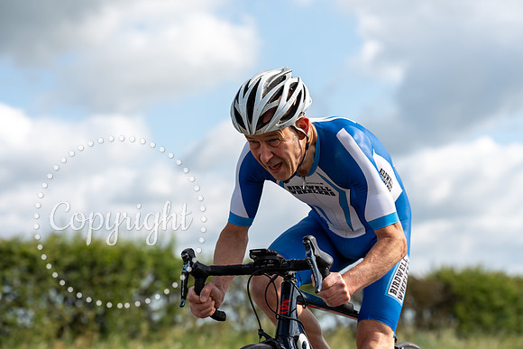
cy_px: 174
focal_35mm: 112
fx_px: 1627
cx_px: 262
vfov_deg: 12.2
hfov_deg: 18.3
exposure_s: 1/1000
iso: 100
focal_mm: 112
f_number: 4.5
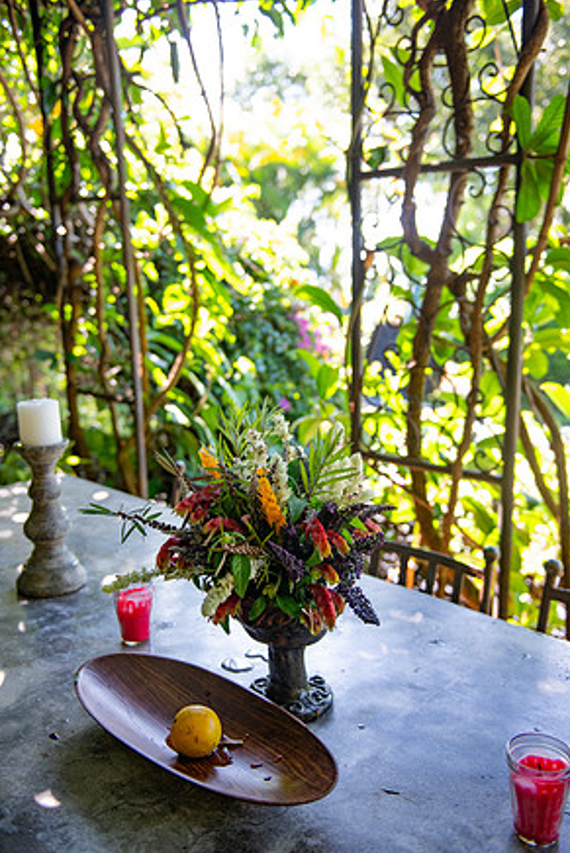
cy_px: 436
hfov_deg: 40.0
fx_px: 783
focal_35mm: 33
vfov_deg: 57.2
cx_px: 282
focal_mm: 32
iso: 640
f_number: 2.8
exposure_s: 1/320
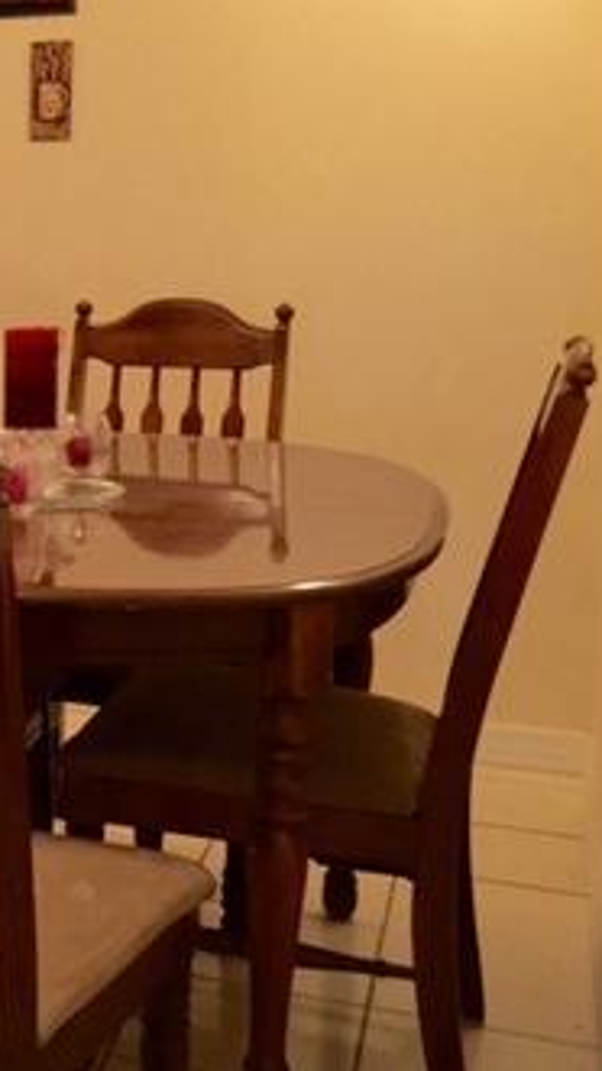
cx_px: -392
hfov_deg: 17.1
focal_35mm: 61
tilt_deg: -6.3
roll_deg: -0.3
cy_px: 408
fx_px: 1732
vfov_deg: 34.2
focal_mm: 4.15
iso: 100
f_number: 2.2
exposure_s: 1/30
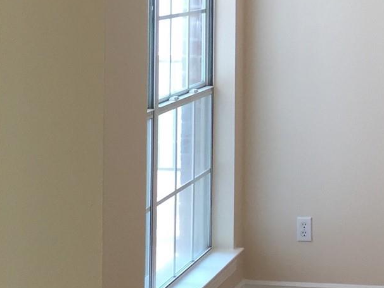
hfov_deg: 19.1
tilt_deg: -1.7
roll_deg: -1.9
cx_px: 433
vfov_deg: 14.9
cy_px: 3
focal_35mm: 98
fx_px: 1088
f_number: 2.2
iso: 32
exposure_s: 1/40
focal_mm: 4.15
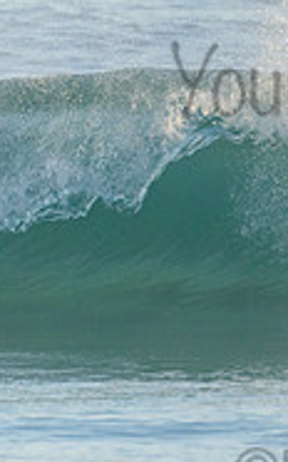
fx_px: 20678
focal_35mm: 1644
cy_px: 58
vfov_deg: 1.3
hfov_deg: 0.8
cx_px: 427
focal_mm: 500
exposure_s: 1/2000
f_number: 5.6
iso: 400
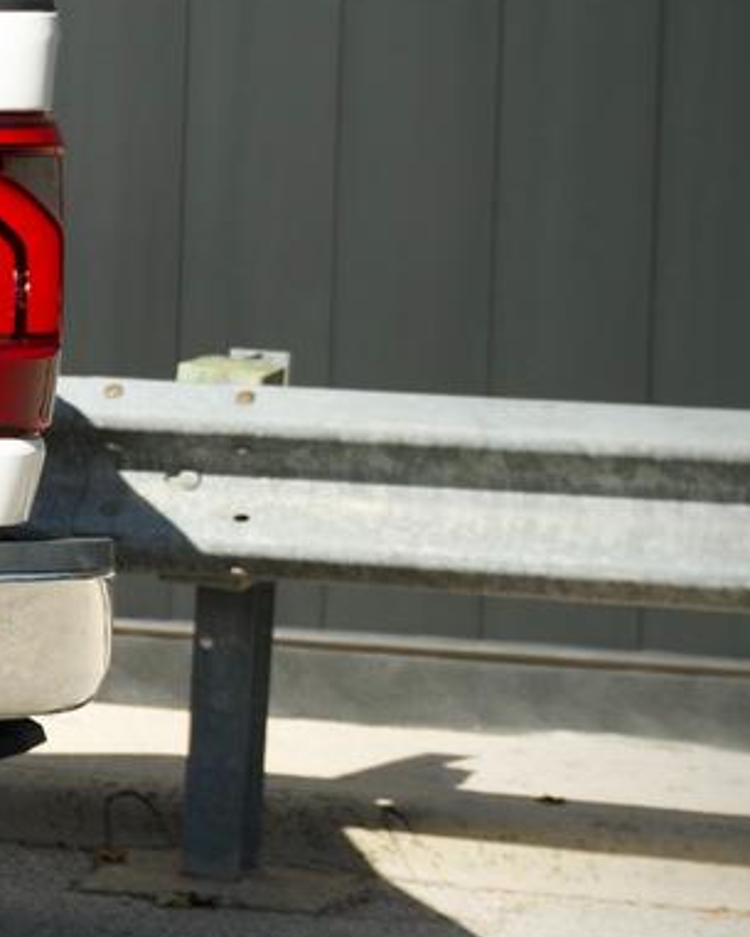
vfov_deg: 13.5
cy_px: 465
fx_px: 3965
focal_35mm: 143
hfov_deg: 10.1
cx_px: -693
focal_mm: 30.2
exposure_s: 1/50
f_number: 2.8
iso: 250
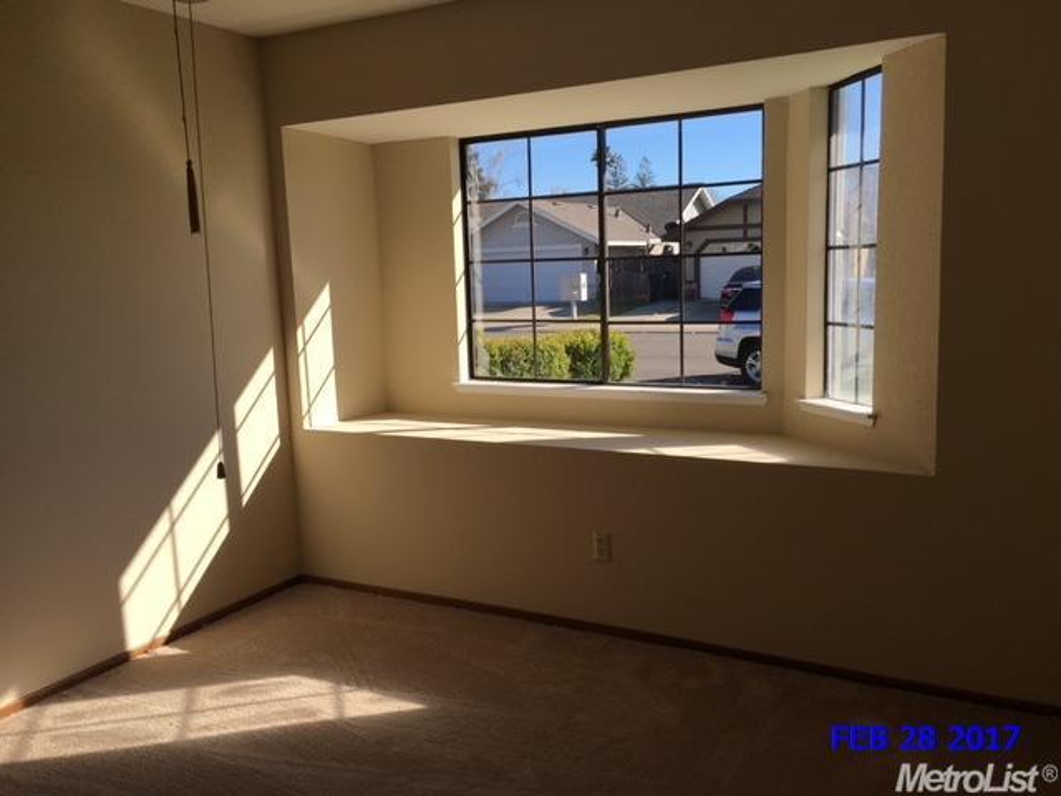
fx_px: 889
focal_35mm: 29
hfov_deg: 61.7
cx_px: 530
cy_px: 398
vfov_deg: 48.2
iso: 25
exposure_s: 1/769
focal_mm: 4.15
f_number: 2.2
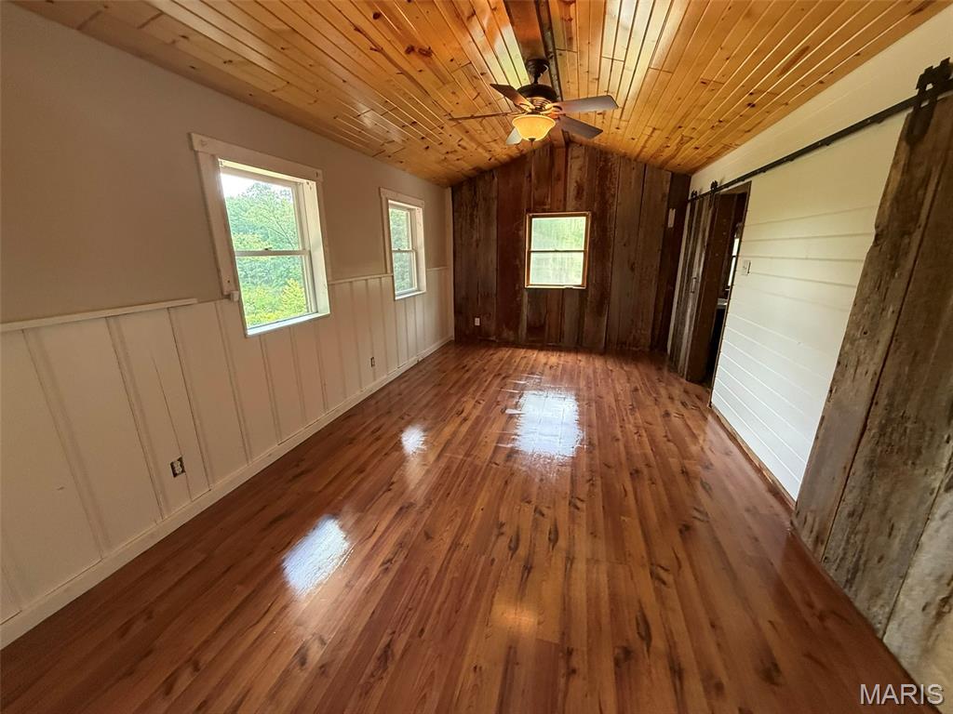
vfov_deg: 85.7
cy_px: 357
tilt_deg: -14.6
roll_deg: +0.8
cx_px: 476
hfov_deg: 102.1
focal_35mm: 14
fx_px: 385
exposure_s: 1/120
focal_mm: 2.22
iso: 500
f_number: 2.2
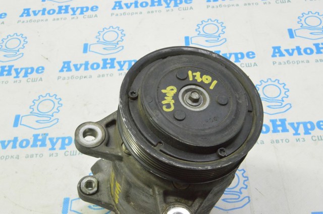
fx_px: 430
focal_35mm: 48
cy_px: 107
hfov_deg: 41.2
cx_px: 162
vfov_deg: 28.0
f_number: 20
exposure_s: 1/20
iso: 6400
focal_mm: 32
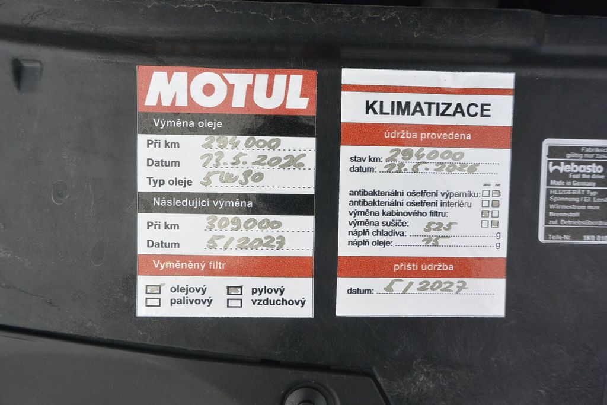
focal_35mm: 27
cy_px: 202
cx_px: 304
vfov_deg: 47.9
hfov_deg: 67.4
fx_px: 455
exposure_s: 1/800
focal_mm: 10
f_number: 4.5
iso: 160
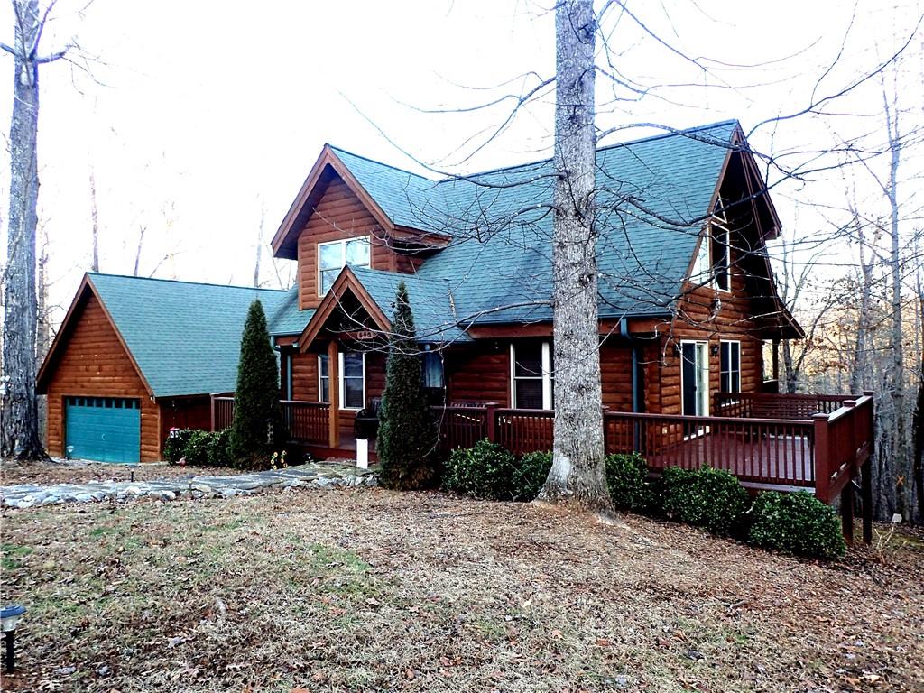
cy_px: 346
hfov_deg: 69.4
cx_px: 462
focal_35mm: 25
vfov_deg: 54.9
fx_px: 667
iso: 100
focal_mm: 4.5
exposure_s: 1/100
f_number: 2.8
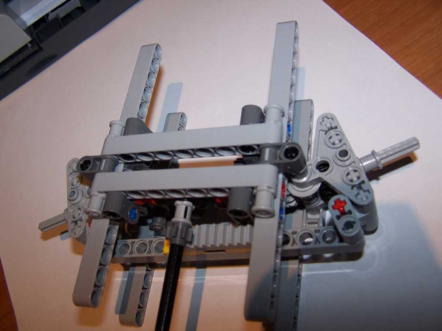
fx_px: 485
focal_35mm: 38
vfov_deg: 37.7
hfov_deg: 49.0
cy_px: 166
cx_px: 221
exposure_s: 1/60
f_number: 2.8
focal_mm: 6.3
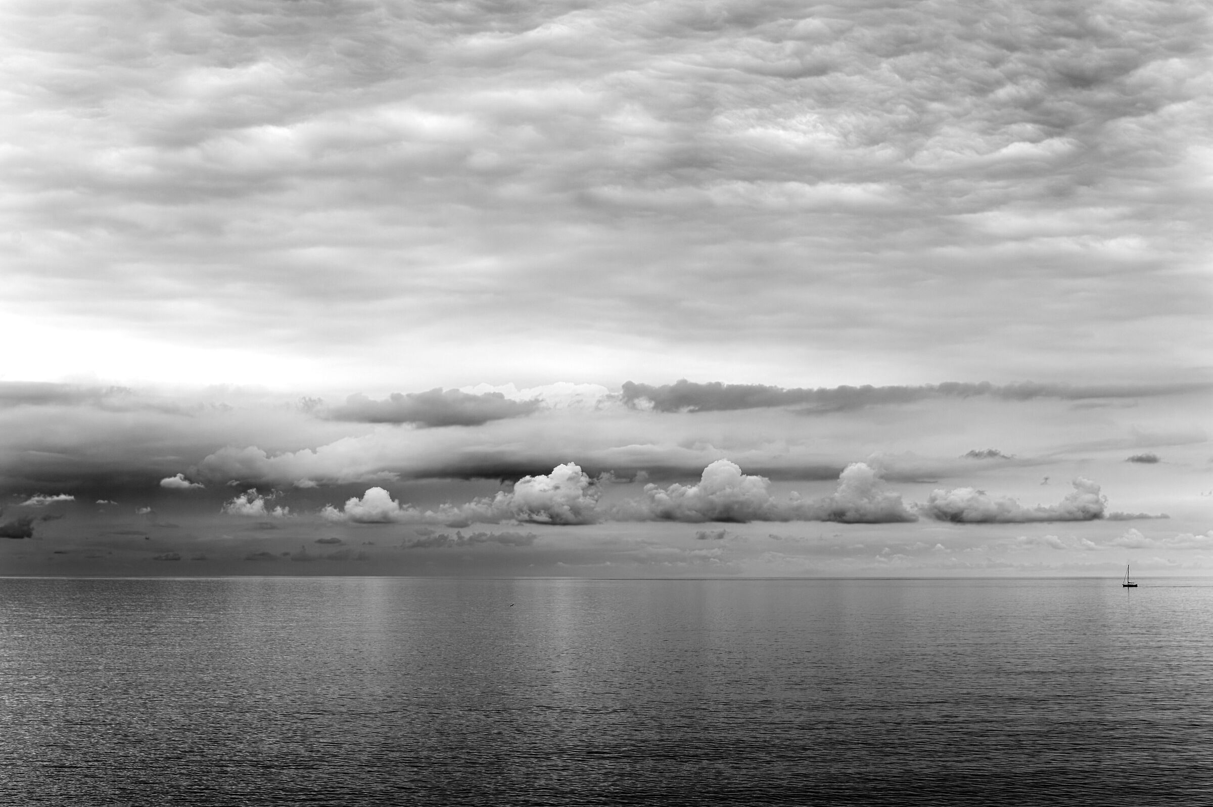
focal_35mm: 60
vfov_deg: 22.6
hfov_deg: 33.4
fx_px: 2020
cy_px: 404
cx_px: 606
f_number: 5.6
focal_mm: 60
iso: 100
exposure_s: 1/500
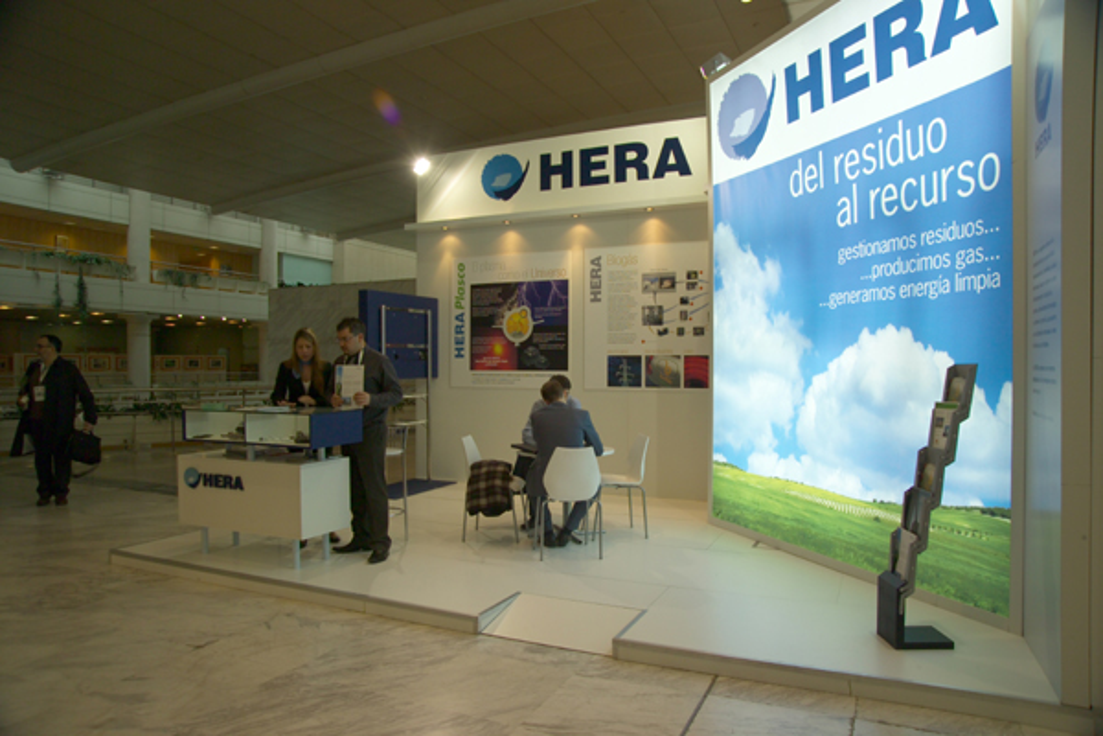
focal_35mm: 24
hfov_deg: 73.7
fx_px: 735
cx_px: 552
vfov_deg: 53.1
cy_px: 368
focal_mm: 24
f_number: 6.7
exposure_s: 1/20
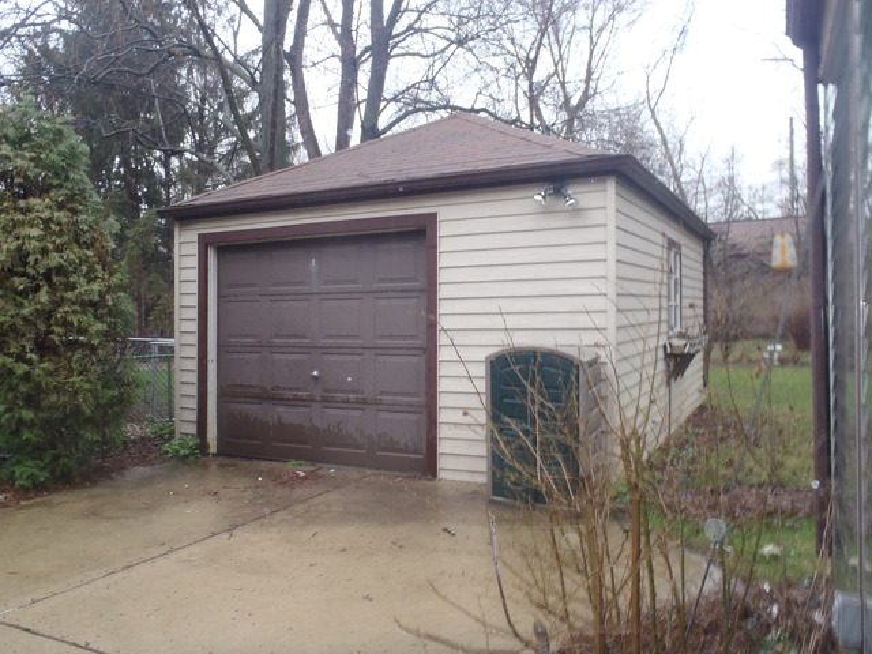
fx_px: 705
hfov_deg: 63.4
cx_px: 436
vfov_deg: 49.7
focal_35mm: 28
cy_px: 327
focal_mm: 5
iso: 160
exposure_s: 1/30
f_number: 3.9
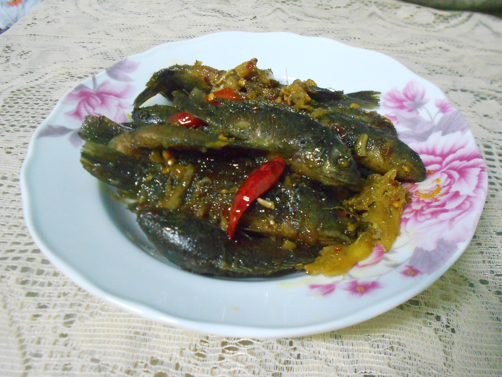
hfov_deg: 61.7
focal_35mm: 29
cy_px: 188
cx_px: 251
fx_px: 421
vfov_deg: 48.2
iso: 800
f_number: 3.4
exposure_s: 1/6
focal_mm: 5.3
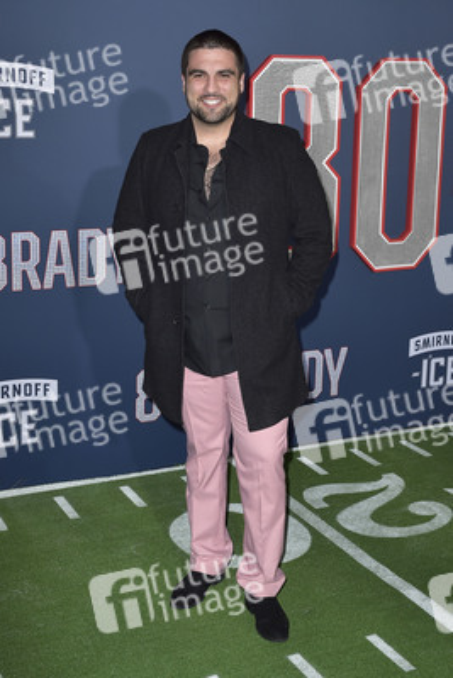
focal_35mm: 48
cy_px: 339
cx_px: 226
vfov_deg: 41.1
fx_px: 905
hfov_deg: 28.1
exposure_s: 1/250
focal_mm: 48
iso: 400
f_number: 6.3
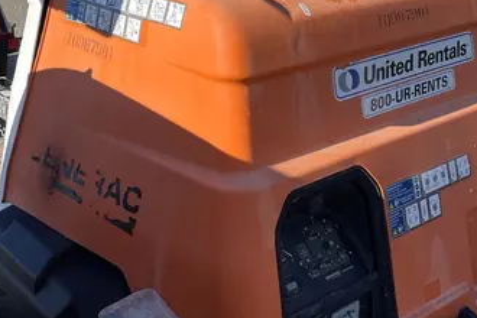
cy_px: -51
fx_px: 795
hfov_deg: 33.4
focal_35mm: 60
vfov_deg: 21.2
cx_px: 237
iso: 32
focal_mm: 4.2
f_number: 1.6
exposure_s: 1/2817
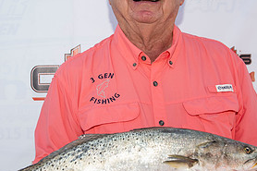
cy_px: 88
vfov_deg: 18.6
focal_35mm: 73
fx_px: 521
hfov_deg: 27.6
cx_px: 98
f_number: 5
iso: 50
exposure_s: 1/250
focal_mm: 35
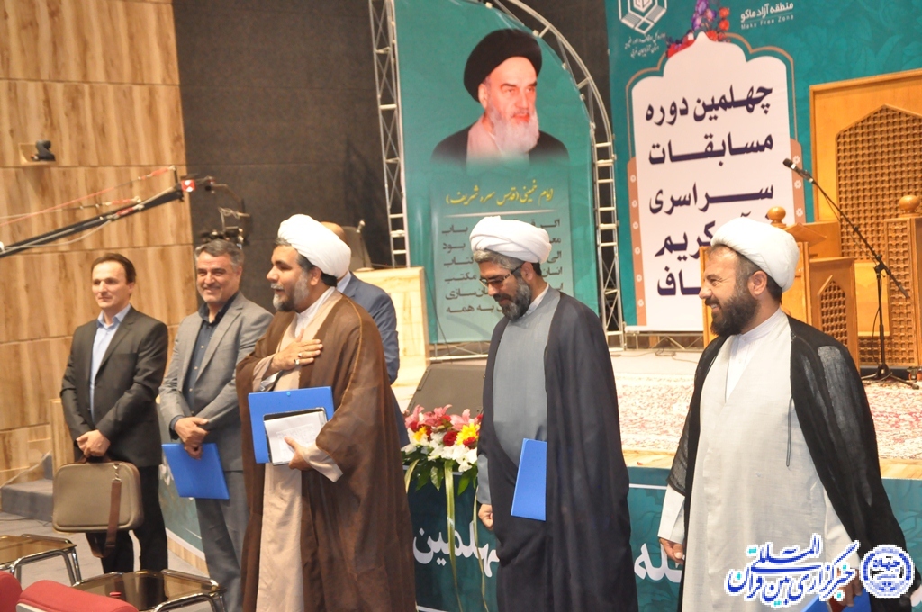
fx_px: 1535
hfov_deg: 33.4
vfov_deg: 22.6
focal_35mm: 60
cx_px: 461
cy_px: 306
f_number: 5.6
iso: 3200
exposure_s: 1/60
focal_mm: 40
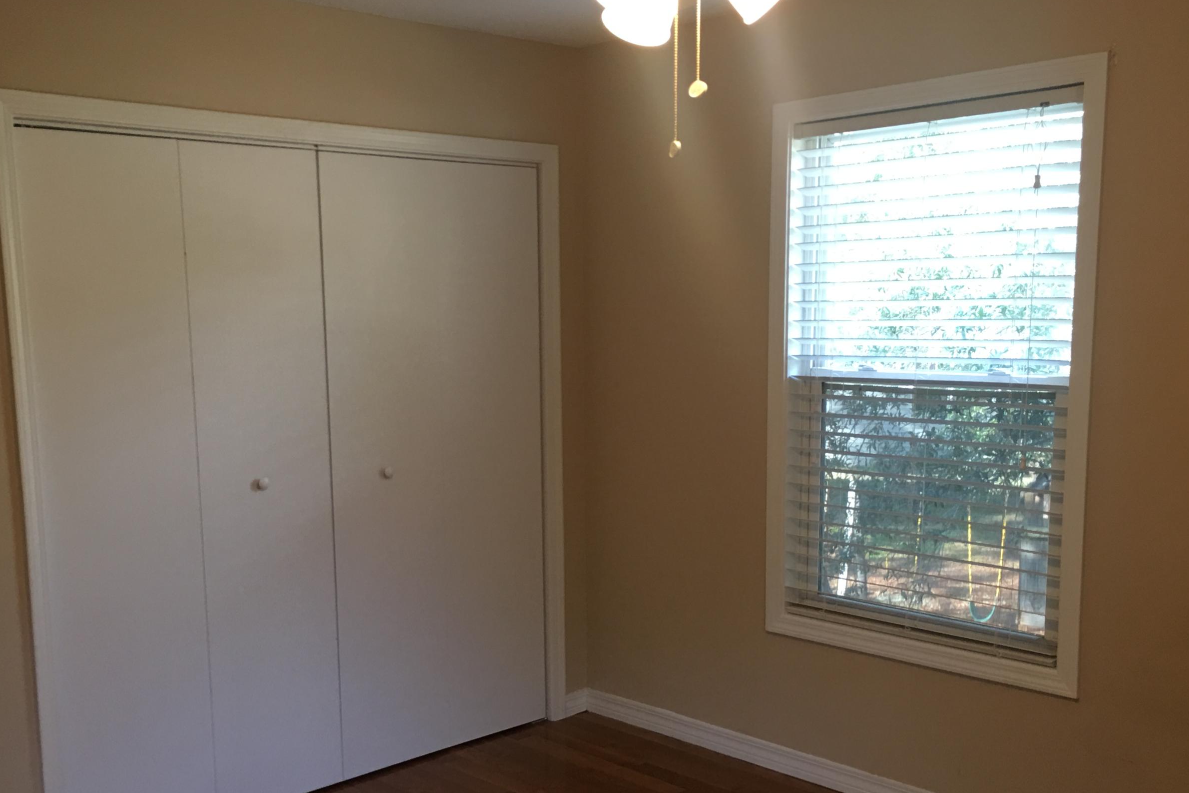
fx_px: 1255
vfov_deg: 34.8
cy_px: 516
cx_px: 538
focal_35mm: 38
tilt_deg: -7.8
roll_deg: +0.5
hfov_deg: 50.6
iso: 32
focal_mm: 4.15
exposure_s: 1/15
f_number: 2.2
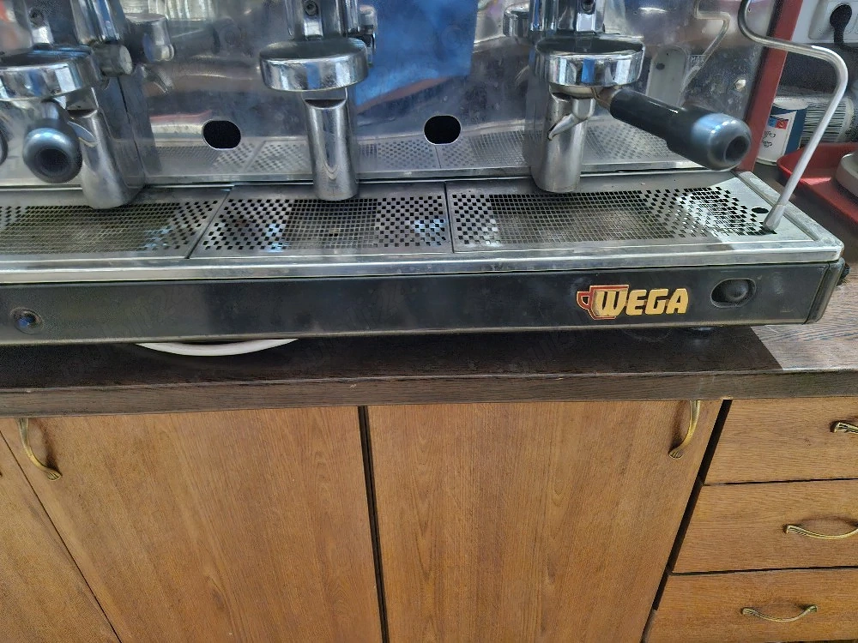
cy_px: 322
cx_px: 429
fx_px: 570
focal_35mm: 23
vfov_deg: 58.9
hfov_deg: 73.9
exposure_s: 1/11
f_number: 1.8
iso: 1250
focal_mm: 5.54
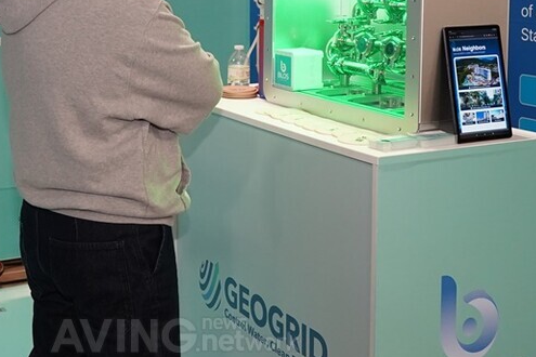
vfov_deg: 20.7
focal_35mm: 64
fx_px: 953
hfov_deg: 31.1
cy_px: 25
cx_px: 158
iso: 1600
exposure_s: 1/160
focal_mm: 22
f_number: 3.2
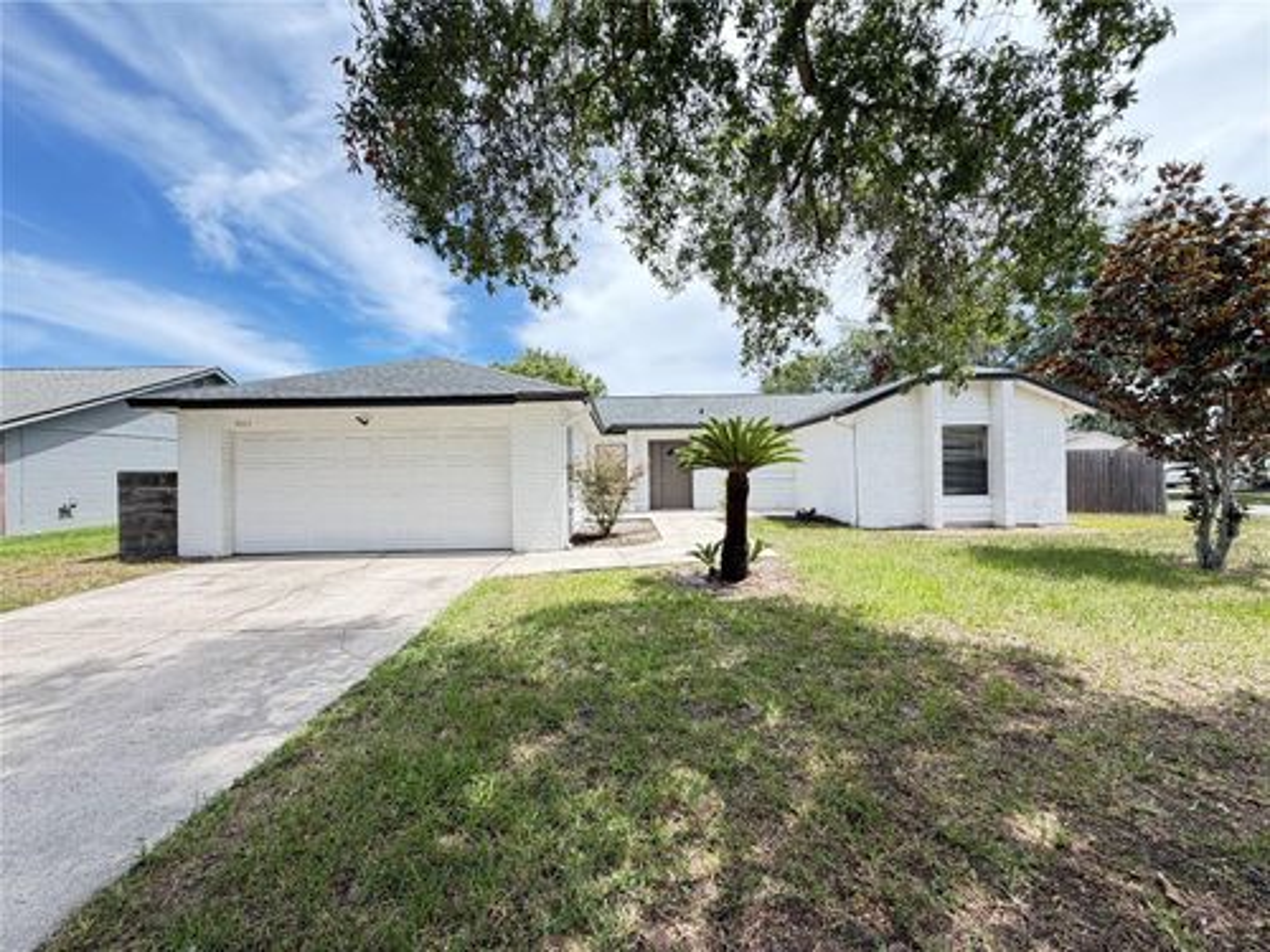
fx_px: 514
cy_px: 476
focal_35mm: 14
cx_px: 635
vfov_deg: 85.7
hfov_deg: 102.1
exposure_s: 1/368
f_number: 2.2
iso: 50
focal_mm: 2.22
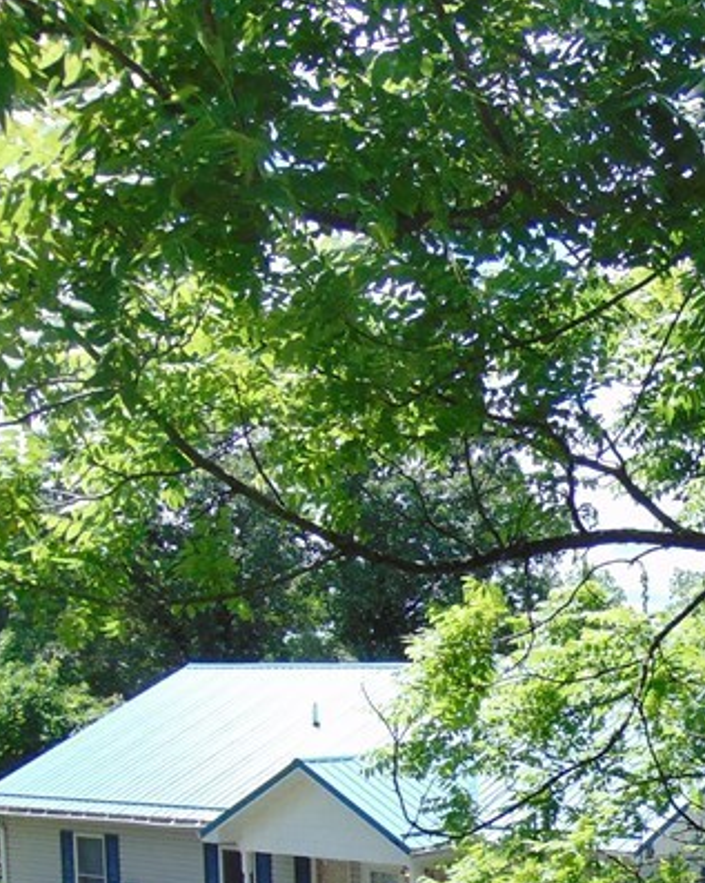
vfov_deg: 26.7
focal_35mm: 68
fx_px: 1776
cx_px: 803
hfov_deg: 21.2
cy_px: 841
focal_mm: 4.9
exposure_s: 1/500
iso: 80
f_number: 3
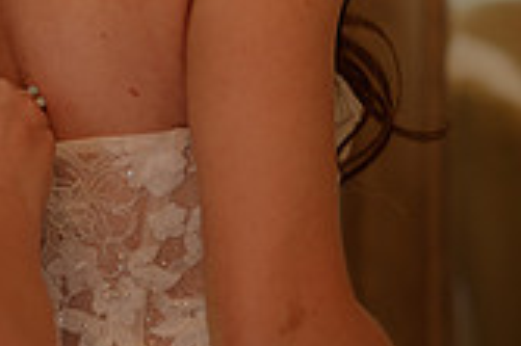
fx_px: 2660
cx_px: -72
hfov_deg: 11.0
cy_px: -25
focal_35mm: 184
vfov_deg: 7.4
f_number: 1.4
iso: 400
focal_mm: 50
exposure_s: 1/200
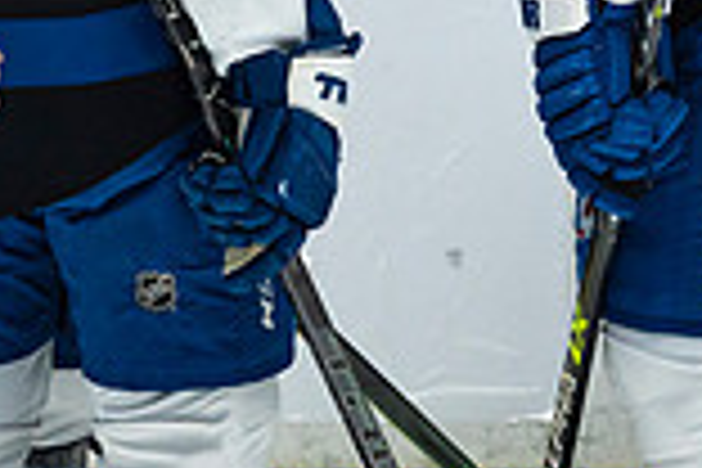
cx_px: 598
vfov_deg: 0.6
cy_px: -326
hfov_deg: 0.9
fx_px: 44028
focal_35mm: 2258
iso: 2000
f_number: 4
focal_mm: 600
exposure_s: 1/1000
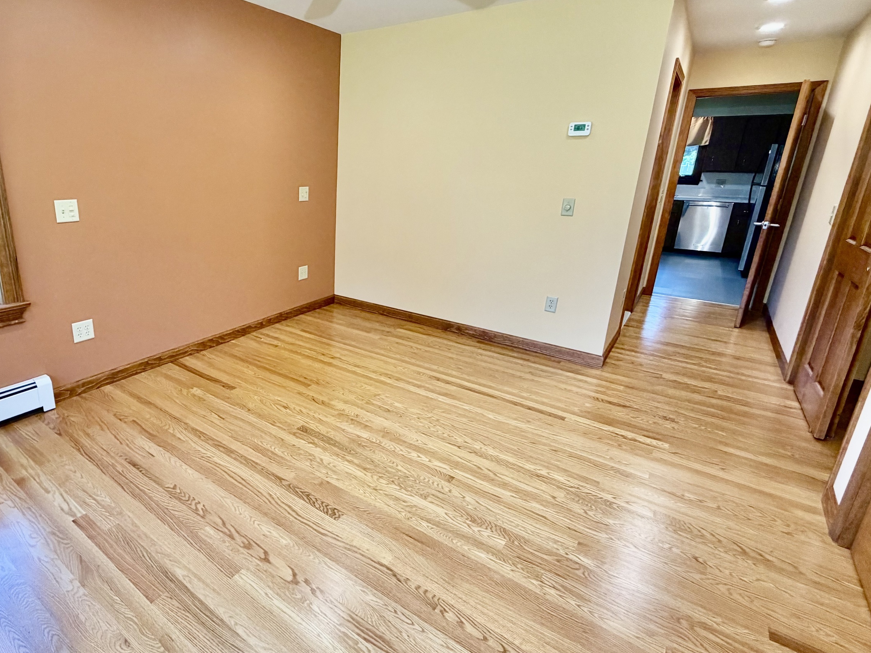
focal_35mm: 19
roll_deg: -0.8
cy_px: 302
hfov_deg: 82.6
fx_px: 478
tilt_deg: -16.1
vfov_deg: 68.6
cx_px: 312
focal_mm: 2.22
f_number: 2.2
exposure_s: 1/120
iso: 200
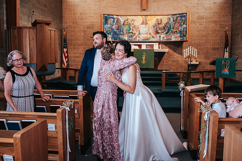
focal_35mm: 35
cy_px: 80
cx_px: 121
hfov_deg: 53.9
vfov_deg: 37.5
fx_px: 238
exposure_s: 1/125
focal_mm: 35
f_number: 3.2
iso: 1000
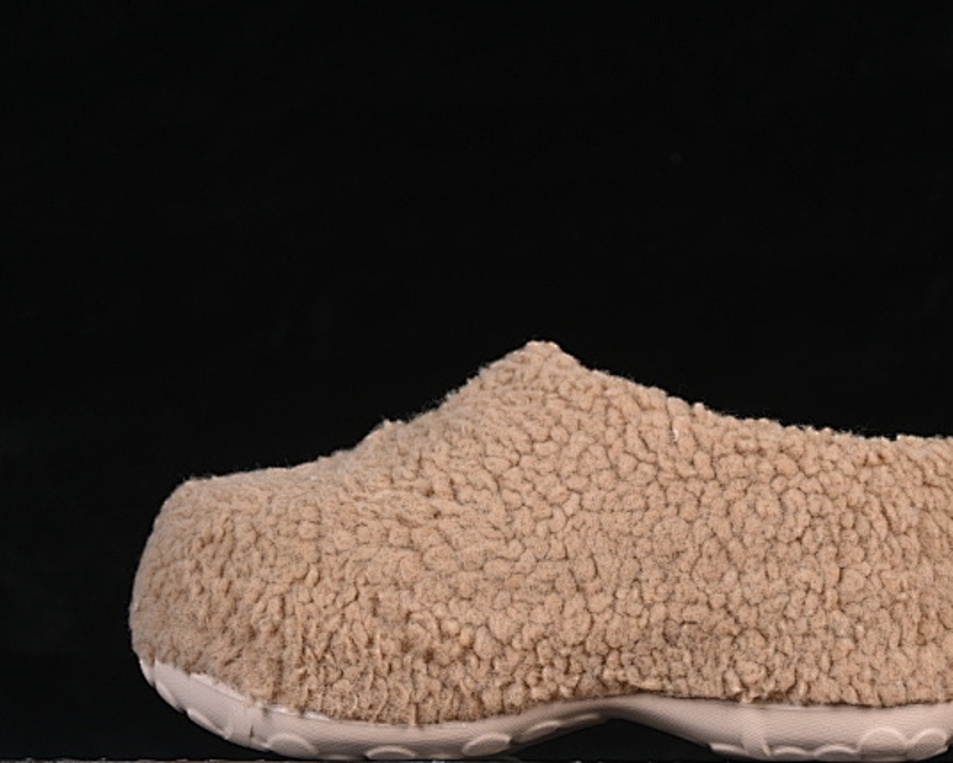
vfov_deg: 14.7
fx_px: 2962
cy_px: 469
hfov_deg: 18.3
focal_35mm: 105
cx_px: 592
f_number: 7.1
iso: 160
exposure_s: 1/60
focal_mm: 50
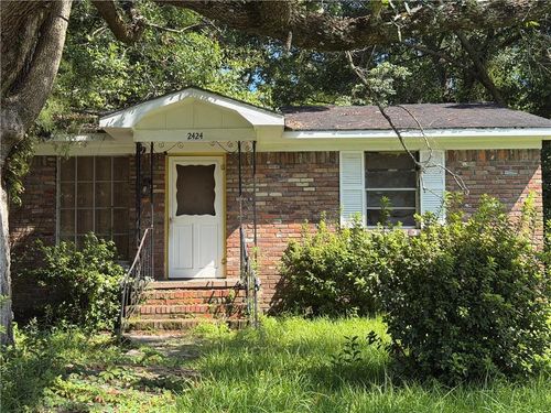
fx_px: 764
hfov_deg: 39.7
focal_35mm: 48
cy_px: 206
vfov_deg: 30.3
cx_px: 276
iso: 80
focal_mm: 6.76
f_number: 1.78
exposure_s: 1/1377
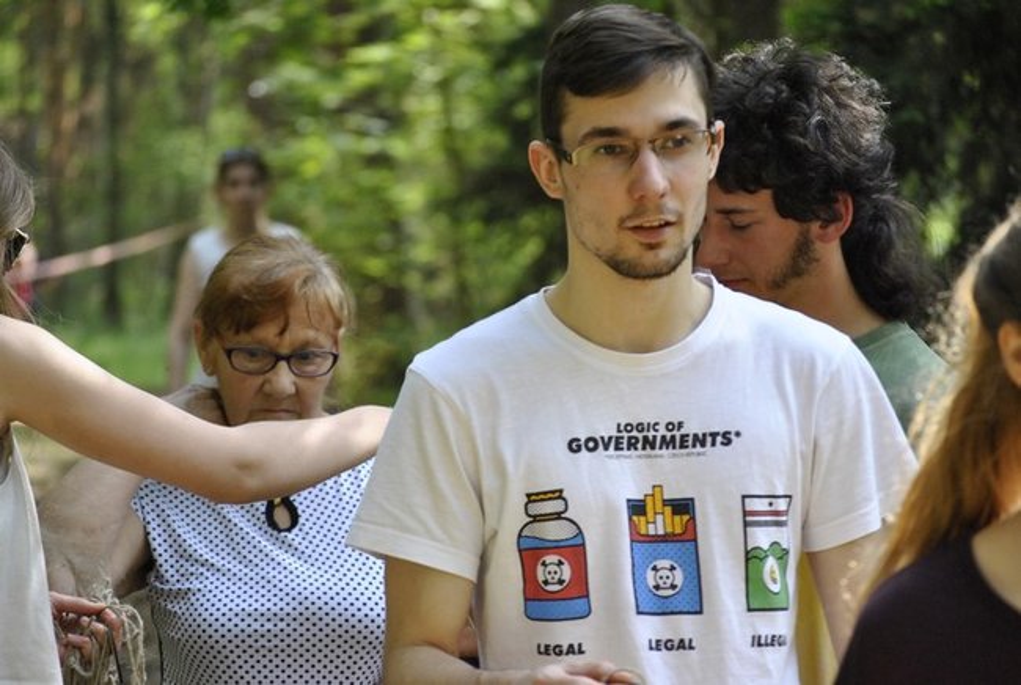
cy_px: 342
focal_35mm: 165
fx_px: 4688
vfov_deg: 8.4
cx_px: 510
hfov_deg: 12.4
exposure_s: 1/250
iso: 800
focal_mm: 110
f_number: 4.5
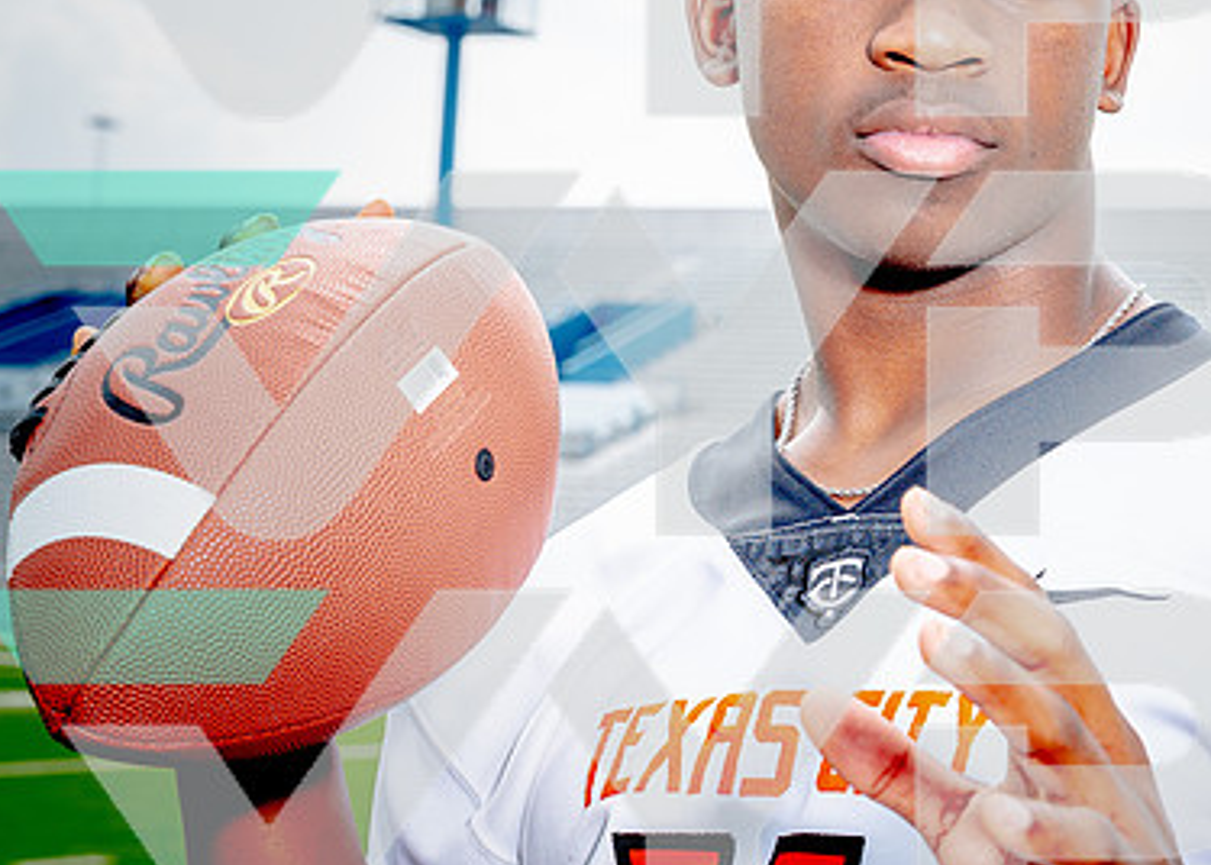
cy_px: 355
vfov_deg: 16.1
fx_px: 3062
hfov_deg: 22.2
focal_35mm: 89
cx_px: 853
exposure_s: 1/125
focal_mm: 55
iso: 100
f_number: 8
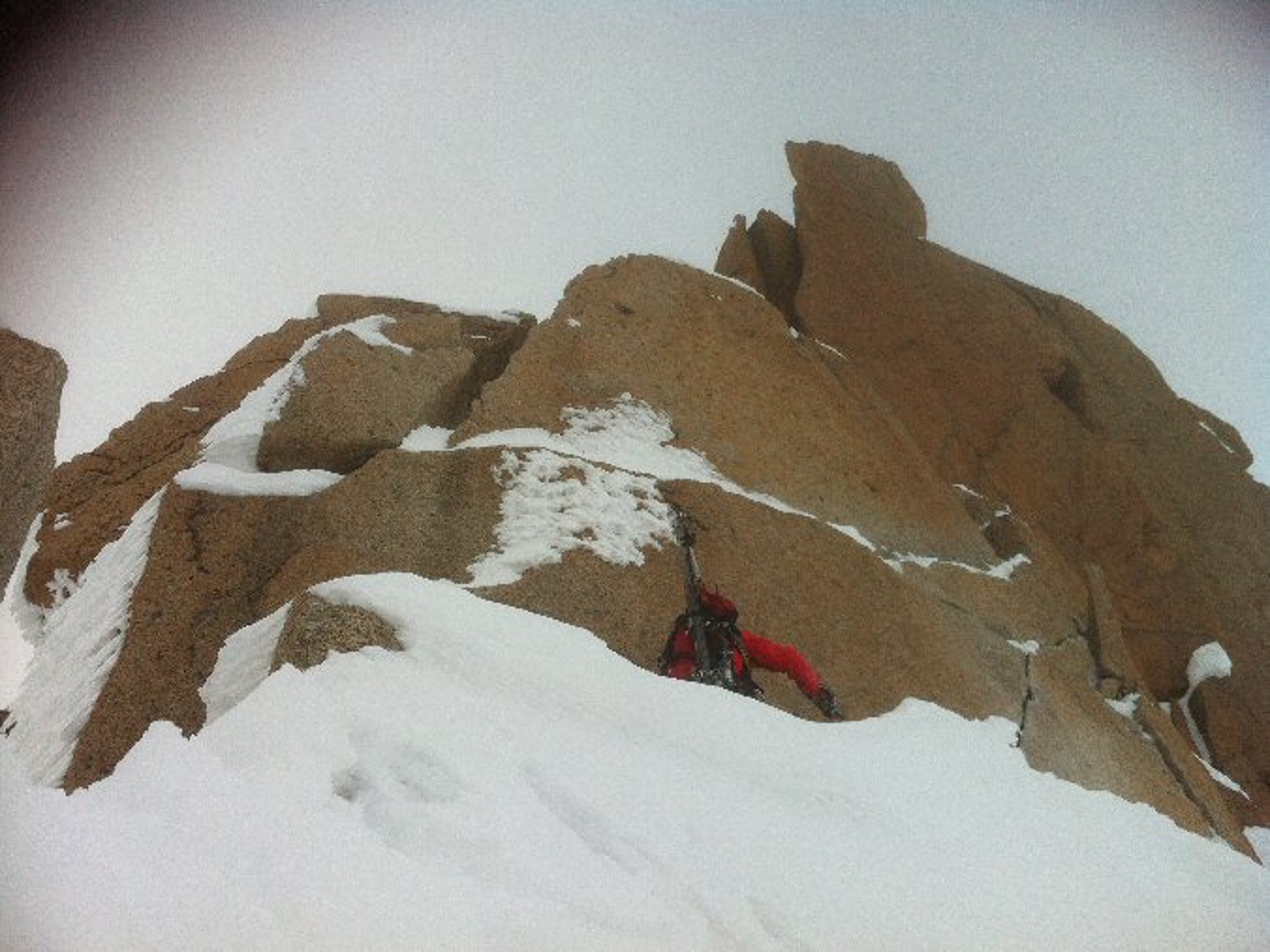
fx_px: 1284
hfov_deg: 52.6
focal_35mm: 35
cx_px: 635
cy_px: 476
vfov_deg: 40.7
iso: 80
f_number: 2.8
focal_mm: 3.85
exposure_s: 1/794
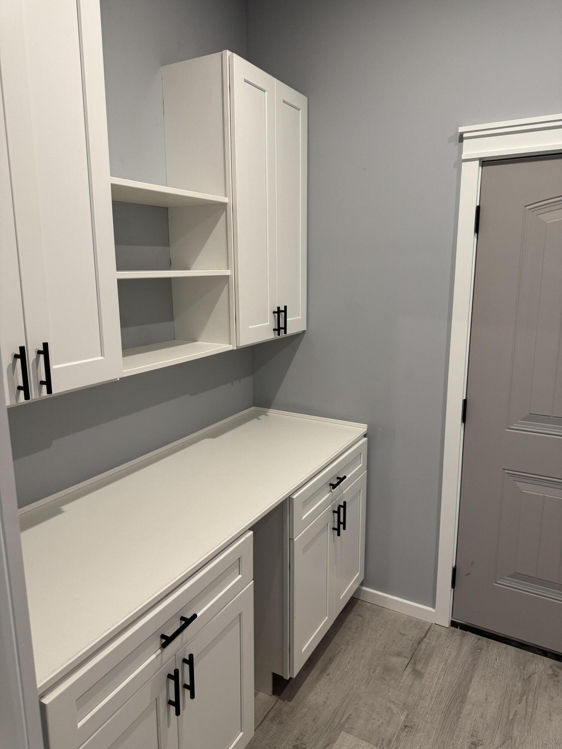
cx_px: 281
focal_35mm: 24
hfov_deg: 56.8
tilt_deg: -9.9
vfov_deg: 71.6
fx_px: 520
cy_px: 374
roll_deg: +1.8
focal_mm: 6.76
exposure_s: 1/60
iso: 160
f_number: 1.78
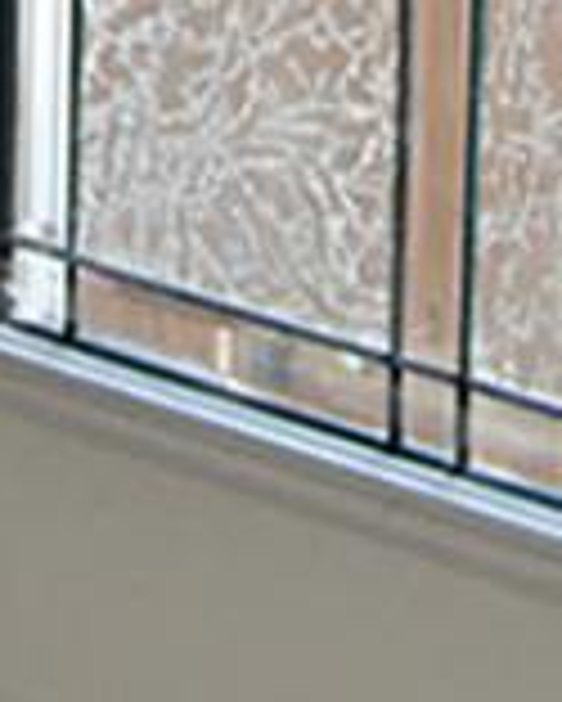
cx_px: 423
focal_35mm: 194
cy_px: -511
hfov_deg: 8.0
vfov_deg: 9.5
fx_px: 4030
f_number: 5
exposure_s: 1/100
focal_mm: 28
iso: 200
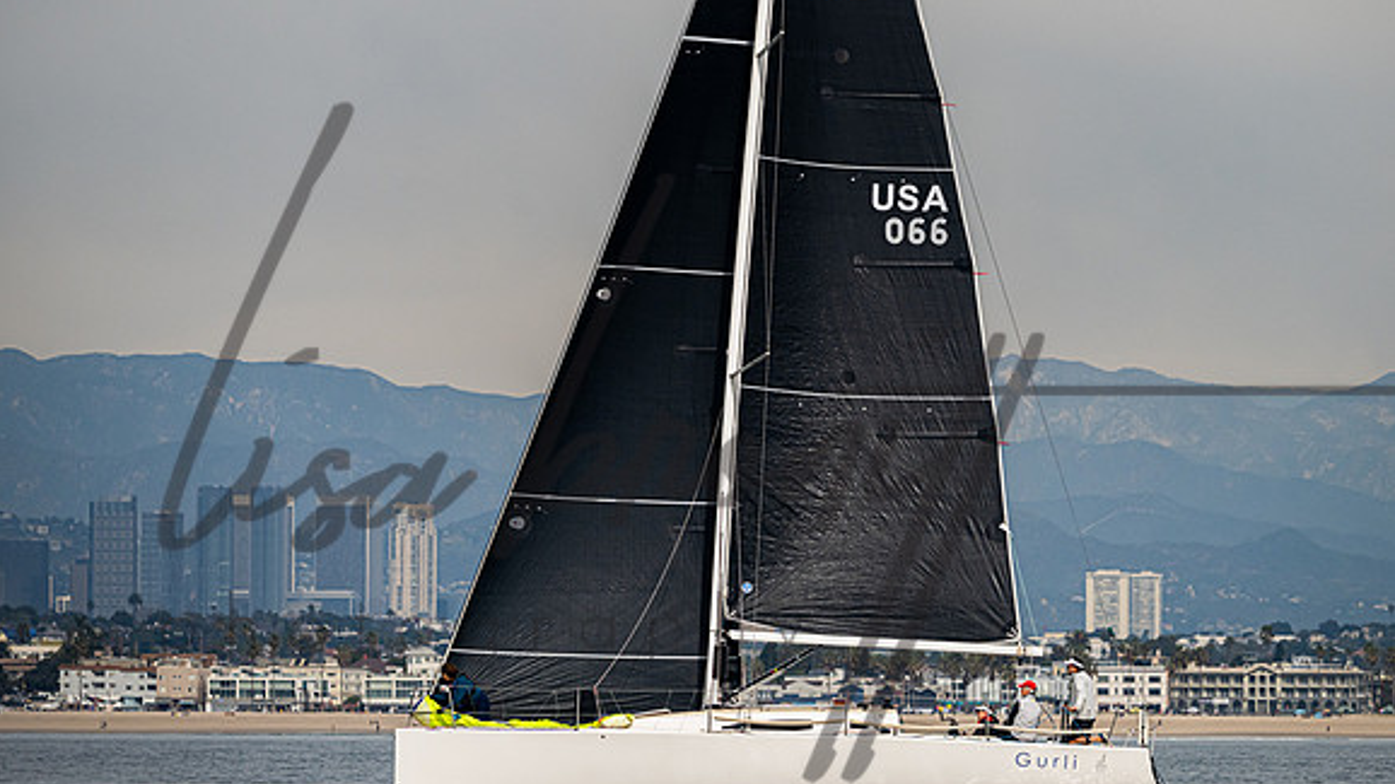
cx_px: 772
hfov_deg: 7.3
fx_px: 10874
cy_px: 326
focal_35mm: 294
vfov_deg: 4.1
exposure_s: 1/6400
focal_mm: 220
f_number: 5.6
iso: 400
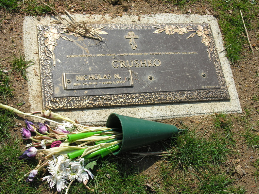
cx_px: 130
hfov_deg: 35.5
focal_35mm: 54
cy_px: 97
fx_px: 404
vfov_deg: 27.0
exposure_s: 1/214
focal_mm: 13.8
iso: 50
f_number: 6.2
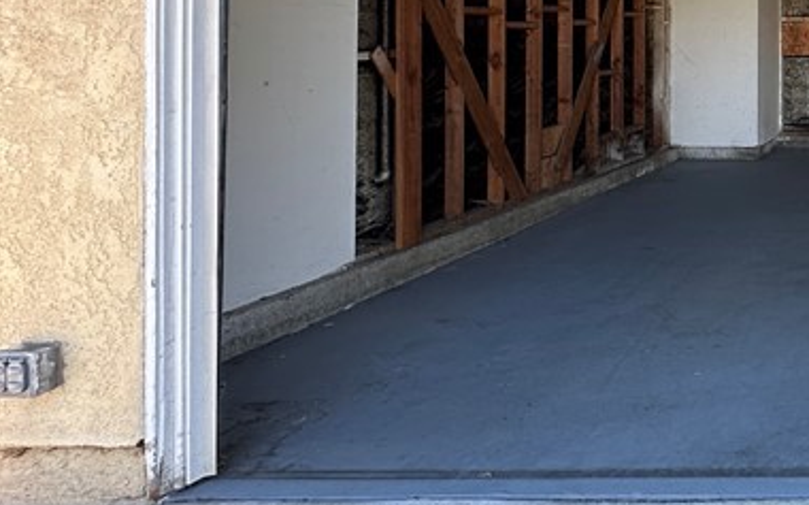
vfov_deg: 29.9
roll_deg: -0.6
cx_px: 1018
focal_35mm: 40
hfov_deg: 35.8
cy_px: 9
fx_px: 881
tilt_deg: +0.6
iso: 40
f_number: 2.2
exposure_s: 1/161
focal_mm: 2.22
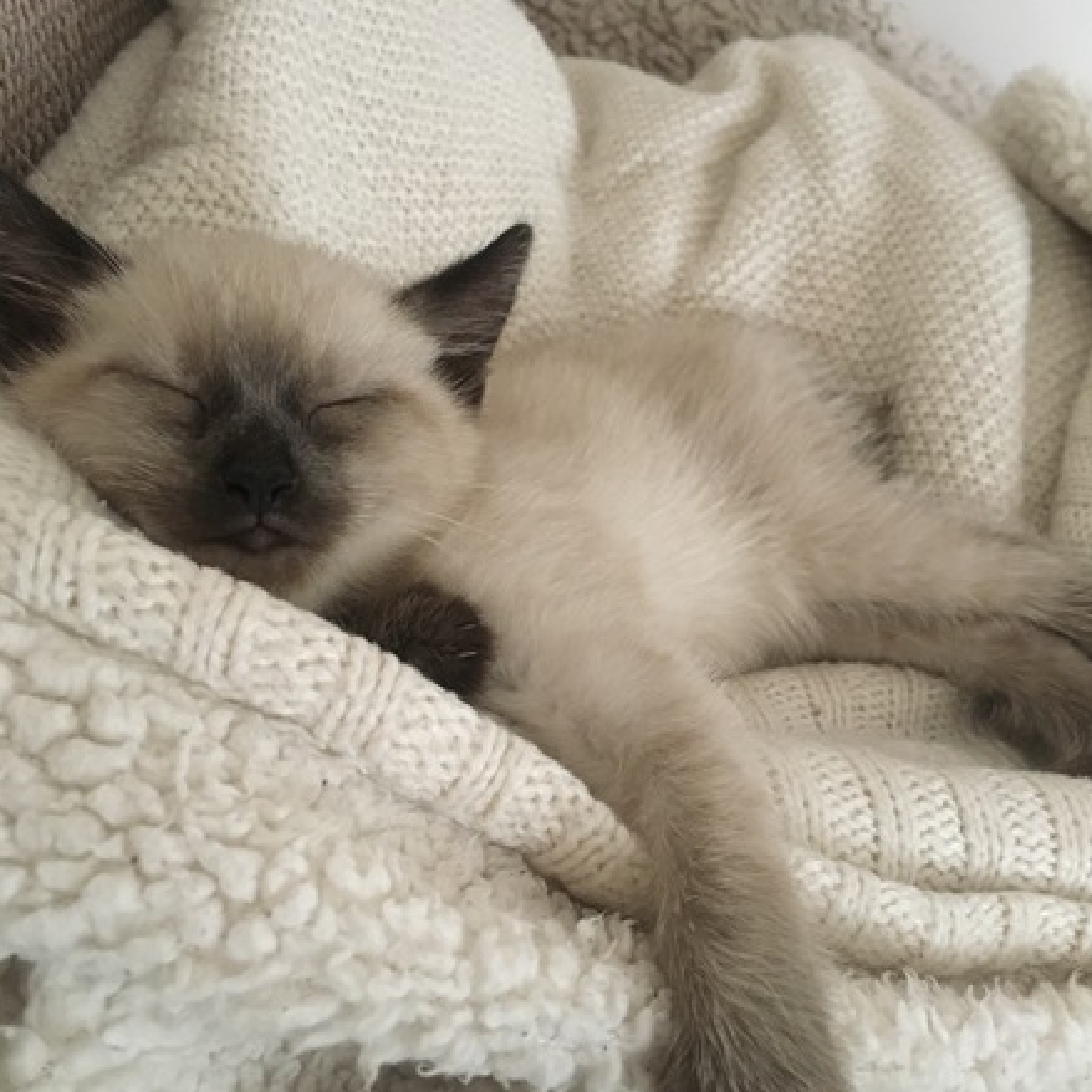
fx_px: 1249
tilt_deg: -38.4
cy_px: 550
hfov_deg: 47.2
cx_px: 550
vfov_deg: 47.2
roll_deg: -14.8
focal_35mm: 35
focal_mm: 4.15
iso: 400
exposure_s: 1/17
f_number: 2.2
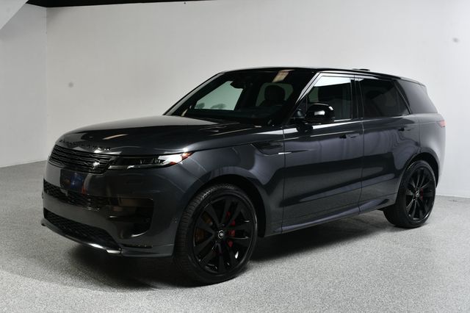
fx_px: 587
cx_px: 235
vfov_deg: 29.8
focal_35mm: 45
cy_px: 156
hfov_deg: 43.6
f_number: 11
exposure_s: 1/160
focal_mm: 30
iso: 100
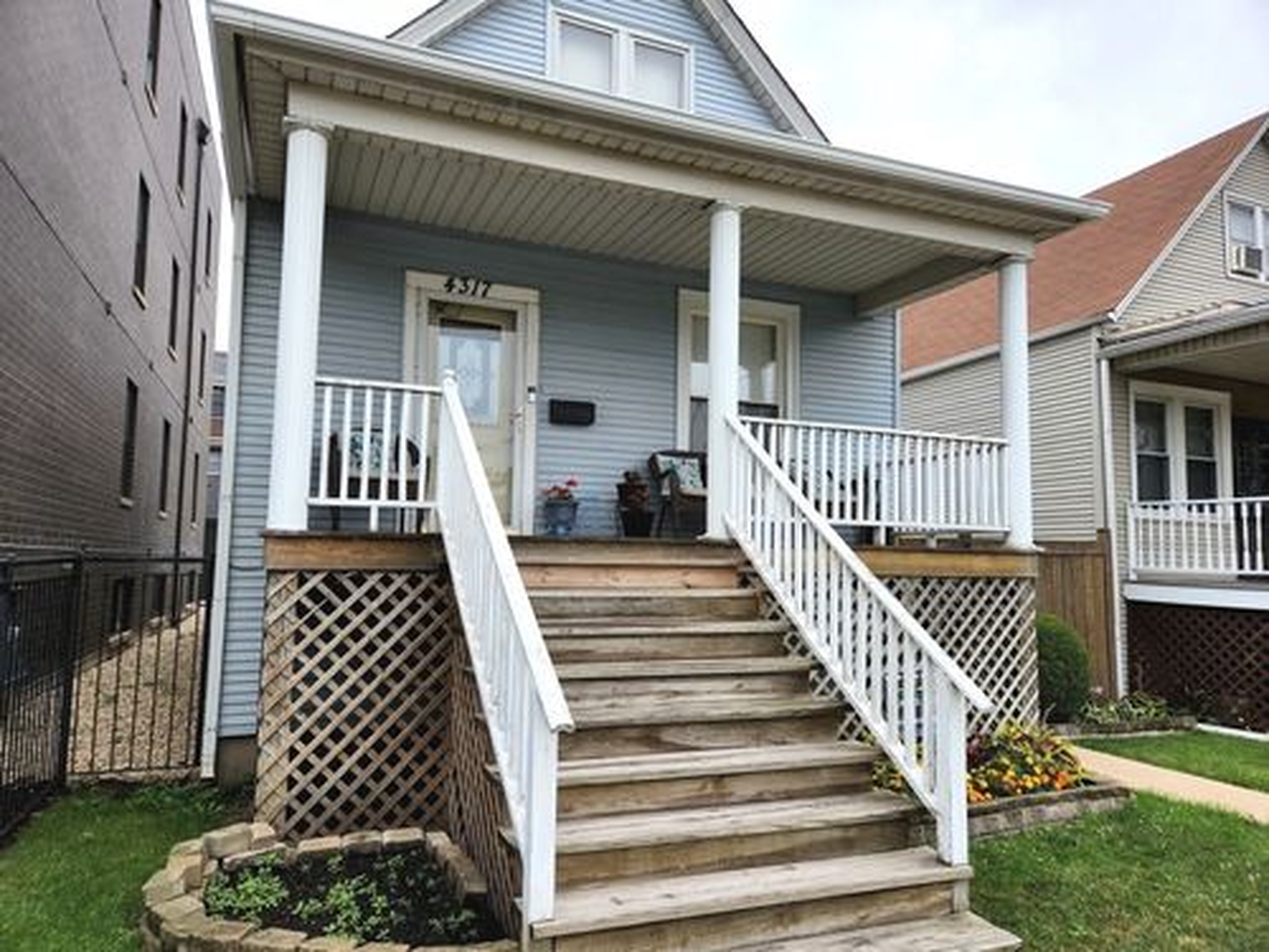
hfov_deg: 73.9
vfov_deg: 58.9
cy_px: 476
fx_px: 843
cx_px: 634
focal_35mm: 23
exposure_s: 1/823
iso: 20
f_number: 1.8
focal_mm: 5.4
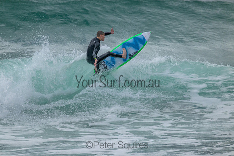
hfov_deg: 2.6
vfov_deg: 1.7
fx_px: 5201
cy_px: 78
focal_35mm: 800
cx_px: 117
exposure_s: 1/2000
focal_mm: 800
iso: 2200
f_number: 11
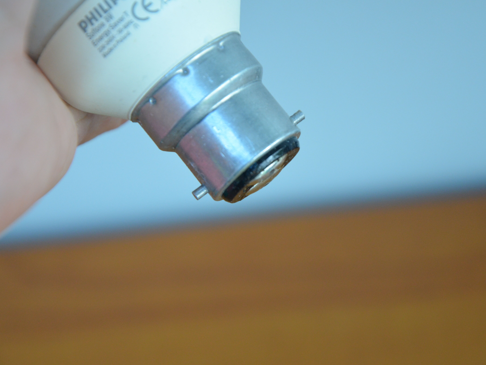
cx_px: 253
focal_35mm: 178
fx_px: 2493
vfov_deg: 8.4
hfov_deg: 11.1
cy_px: 182
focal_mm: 105
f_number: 5.6
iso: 1100
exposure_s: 1/125
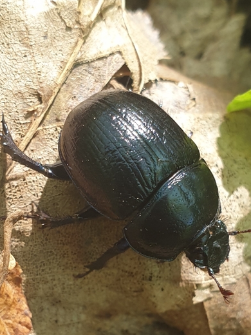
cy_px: 175
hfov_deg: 44.1
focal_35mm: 32
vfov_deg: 56.8
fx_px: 309
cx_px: 141
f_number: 2.4
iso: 64
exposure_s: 1/50
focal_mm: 4.3
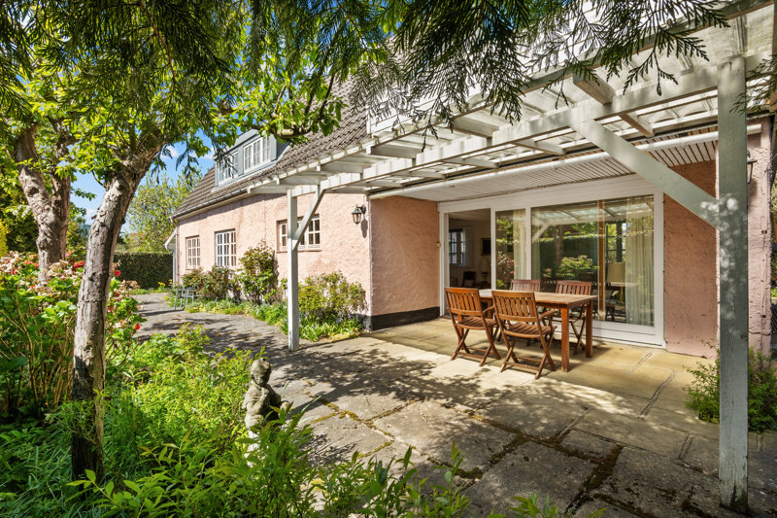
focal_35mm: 16
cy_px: 259
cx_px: 388
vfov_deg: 73.7
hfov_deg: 96.7
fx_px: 345
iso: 1000
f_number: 16
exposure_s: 1/320
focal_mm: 16
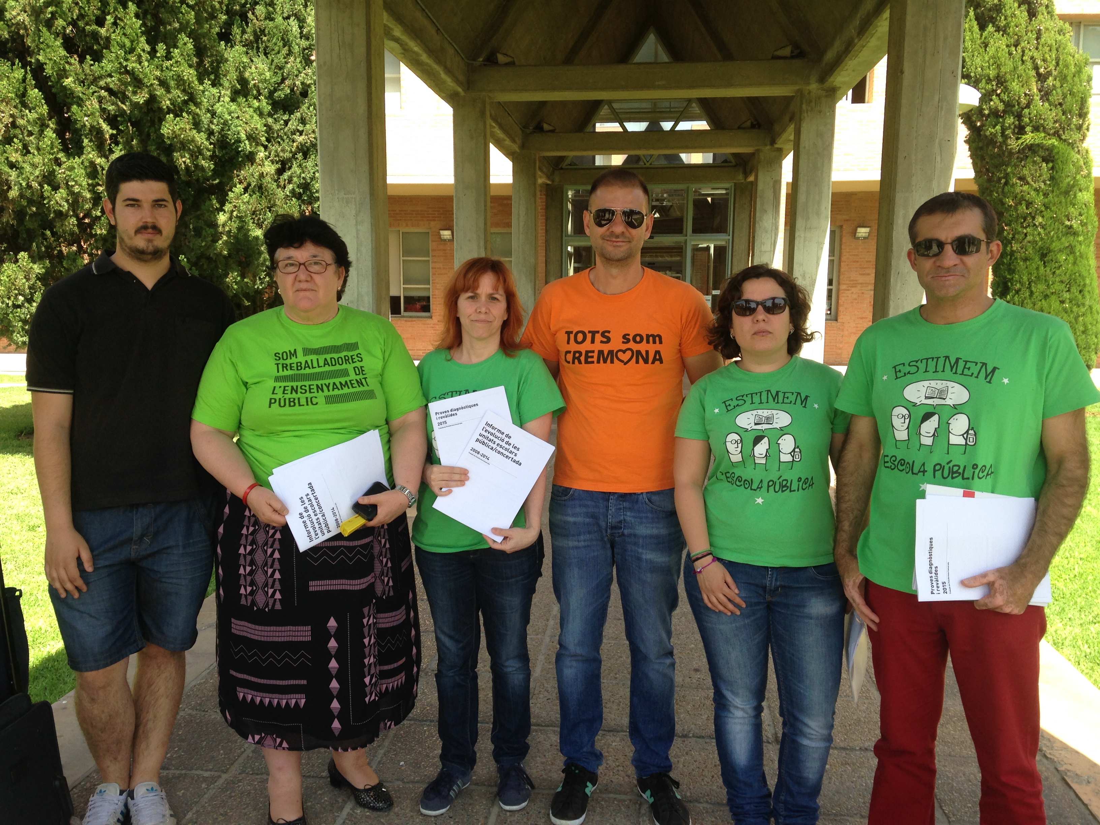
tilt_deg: -8.0
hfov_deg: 55.4
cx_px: 550
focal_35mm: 33
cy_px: 412
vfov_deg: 42.9
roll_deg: -0.2
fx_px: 1049
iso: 50
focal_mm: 4.12
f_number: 2.4
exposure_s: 1/271
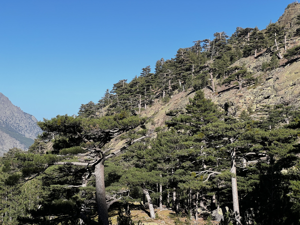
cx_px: 150
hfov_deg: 25.3
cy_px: 112
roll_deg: -1.4
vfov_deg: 19.1
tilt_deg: +2.8
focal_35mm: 77
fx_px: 667
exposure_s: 1/742
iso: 32
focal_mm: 9
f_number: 2.8
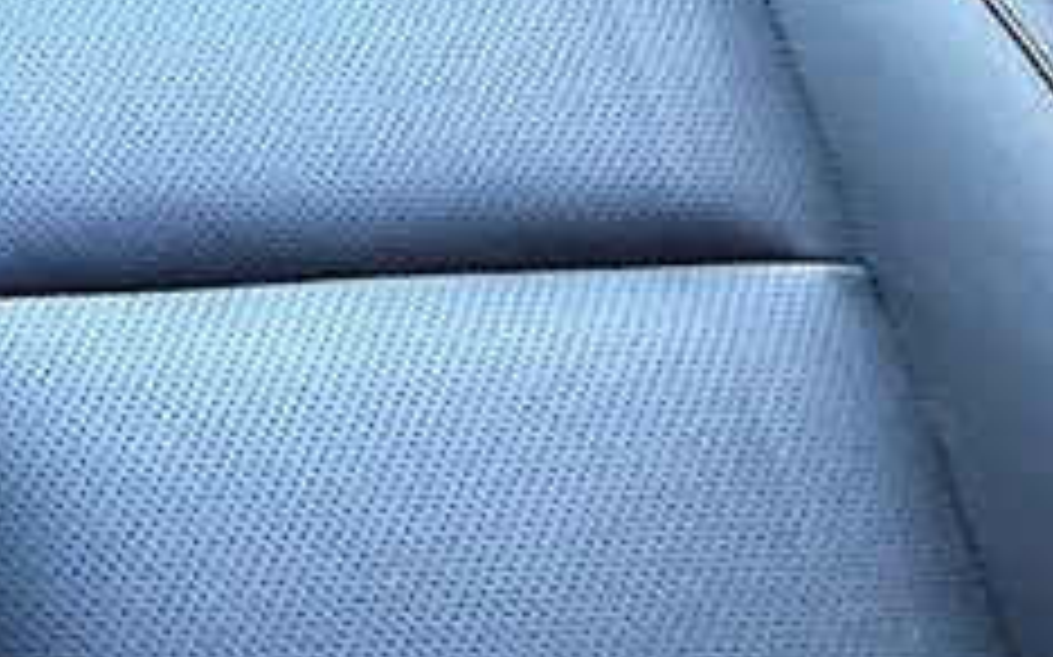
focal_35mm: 79
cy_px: -968
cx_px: -1066
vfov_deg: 12.5
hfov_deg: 17.9
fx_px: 2266
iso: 400
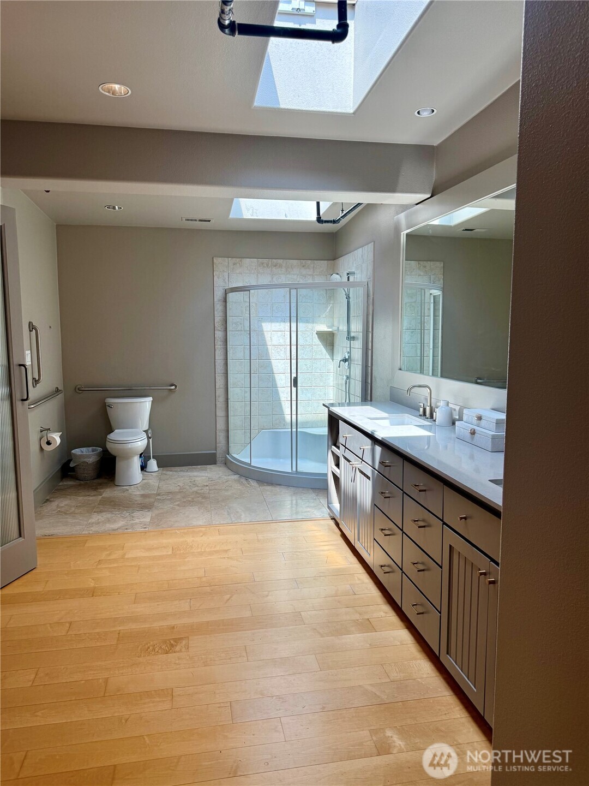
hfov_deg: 56.8
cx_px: 294
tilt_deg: -6.8
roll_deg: +0.0
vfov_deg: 71.6
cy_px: 393
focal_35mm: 24
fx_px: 544
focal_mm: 6.76
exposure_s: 1/649
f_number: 1.78
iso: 100
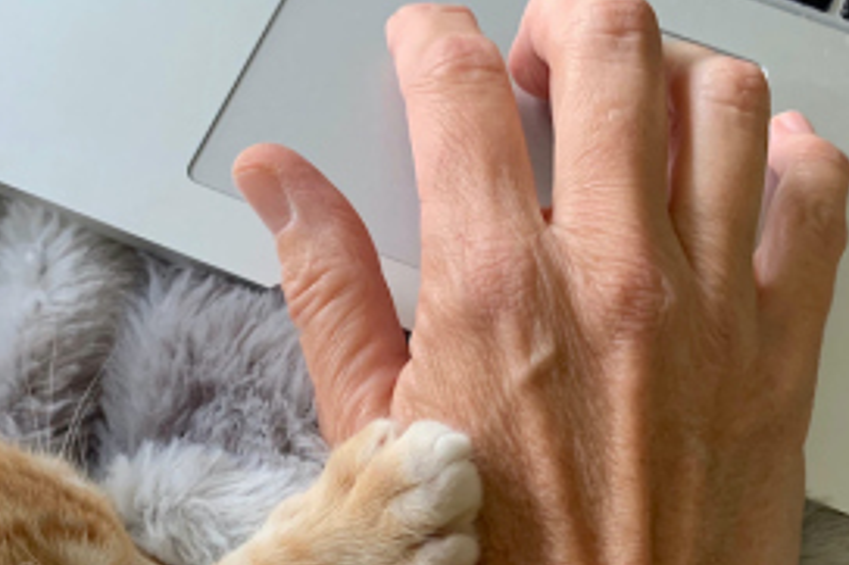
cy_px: 412
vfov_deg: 25.2
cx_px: 414
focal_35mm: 53
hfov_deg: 37.5
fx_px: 1249
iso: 250
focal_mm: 4.25
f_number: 1.8
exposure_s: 1/60
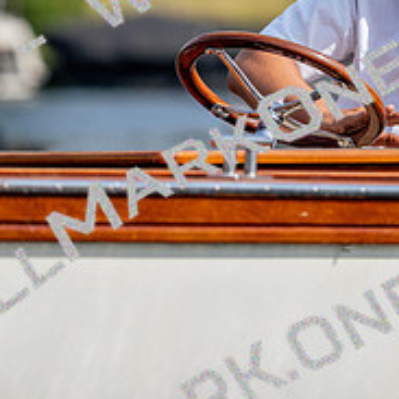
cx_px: 351
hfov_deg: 1.8
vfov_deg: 1.8
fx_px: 12506
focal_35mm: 959
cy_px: 34
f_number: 6.3
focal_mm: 356
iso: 200
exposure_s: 1/1600
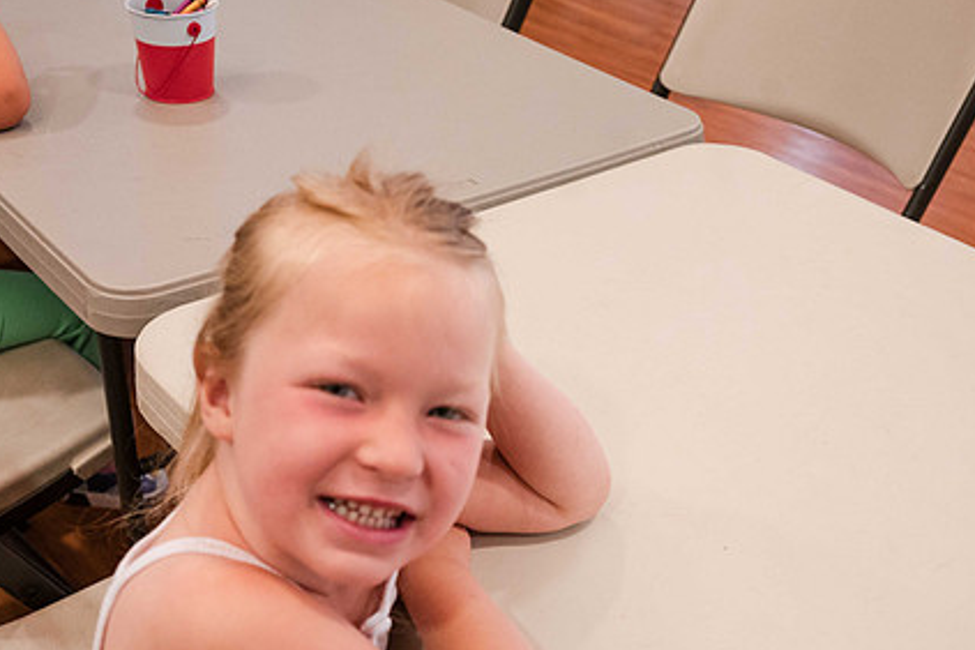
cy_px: 422
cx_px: 459
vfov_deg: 30.3
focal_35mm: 44
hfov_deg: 44.5
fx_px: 1192
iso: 3200
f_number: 4
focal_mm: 30
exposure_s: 1/125
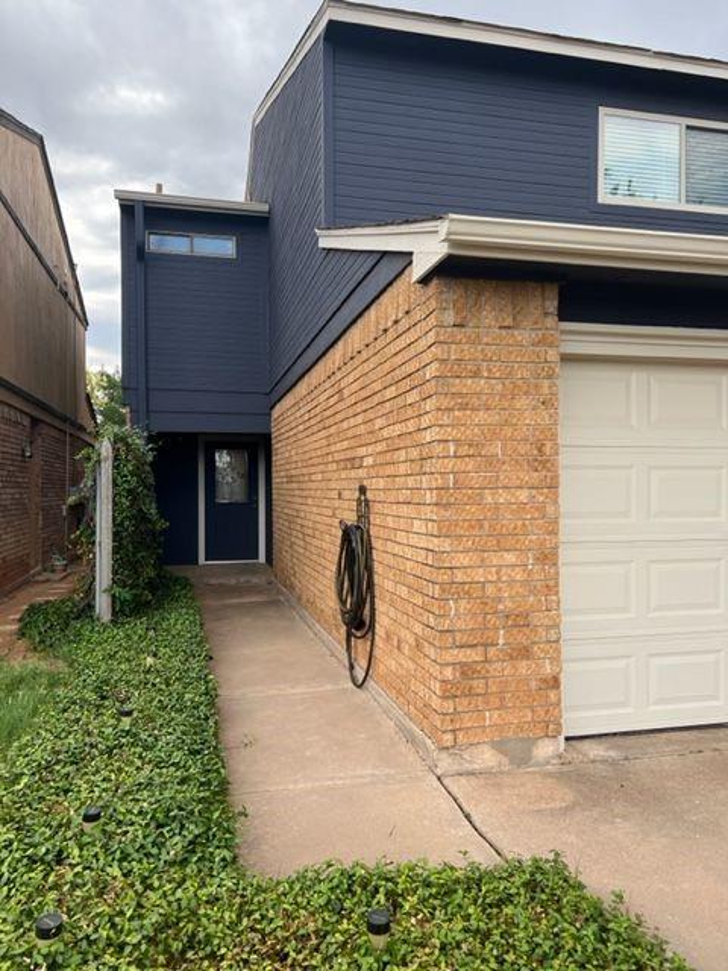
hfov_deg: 53.1
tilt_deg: +0.2
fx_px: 729
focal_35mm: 26
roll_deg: -0.1
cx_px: 364
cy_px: 486
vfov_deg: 67.3
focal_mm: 5.7
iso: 50
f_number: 1.5
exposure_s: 1/748
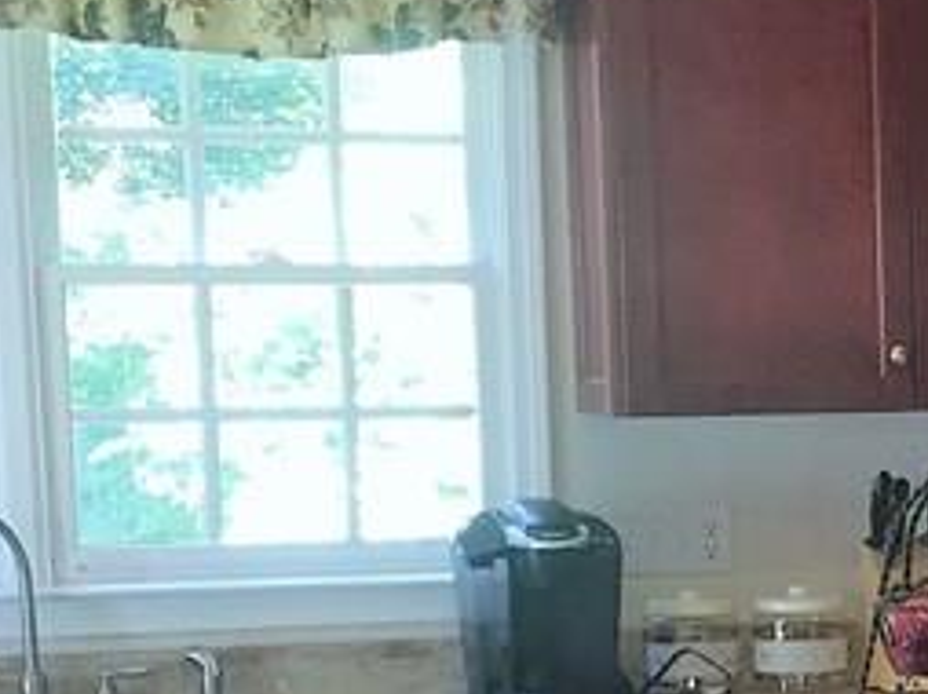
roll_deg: +0.4
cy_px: 705
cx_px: 1257
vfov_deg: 12.5
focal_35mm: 117
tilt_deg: -7.3
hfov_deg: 15.9
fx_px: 3134
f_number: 2.2
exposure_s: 1/30
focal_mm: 4.15
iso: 125
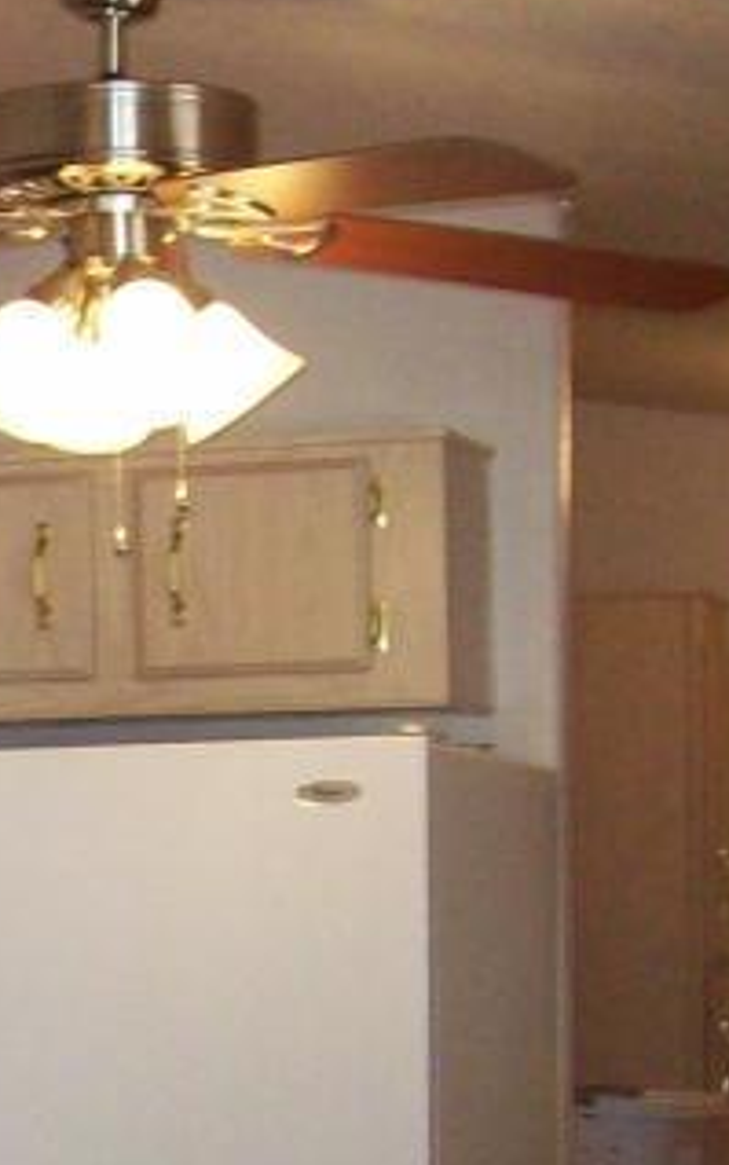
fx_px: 3906
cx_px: -586
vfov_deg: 16.6
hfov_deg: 10.1
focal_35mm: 123
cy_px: 1172
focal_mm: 6
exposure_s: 1/64
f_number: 2.7
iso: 200
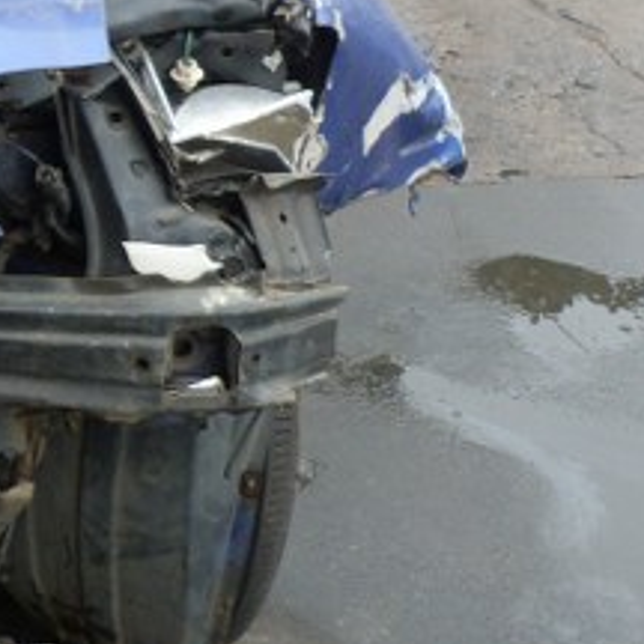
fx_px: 1726
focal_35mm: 82
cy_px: 57
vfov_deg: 20.7
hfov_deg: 18.1
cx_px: -397
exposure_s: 1/125
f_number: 3.6
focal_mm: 4.5
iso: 80
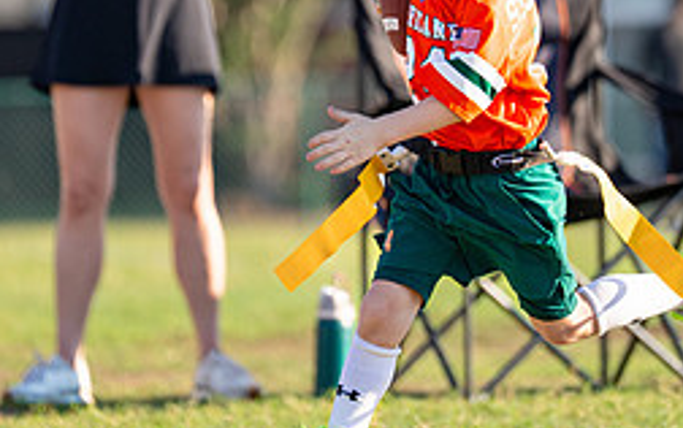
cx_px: 410
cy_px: 18
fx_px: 11346
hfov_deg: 3.4
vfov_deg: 2.2
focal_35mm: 609
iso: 250
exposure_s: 1/2000
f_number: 2.8
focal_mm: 200
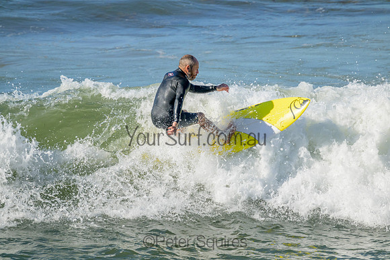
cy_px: 130
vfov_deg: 1.7
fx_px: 8668
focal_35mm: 800
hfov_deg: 2.6
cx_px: 195
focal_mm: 800
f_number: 11
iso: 1100
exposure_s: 1/2000
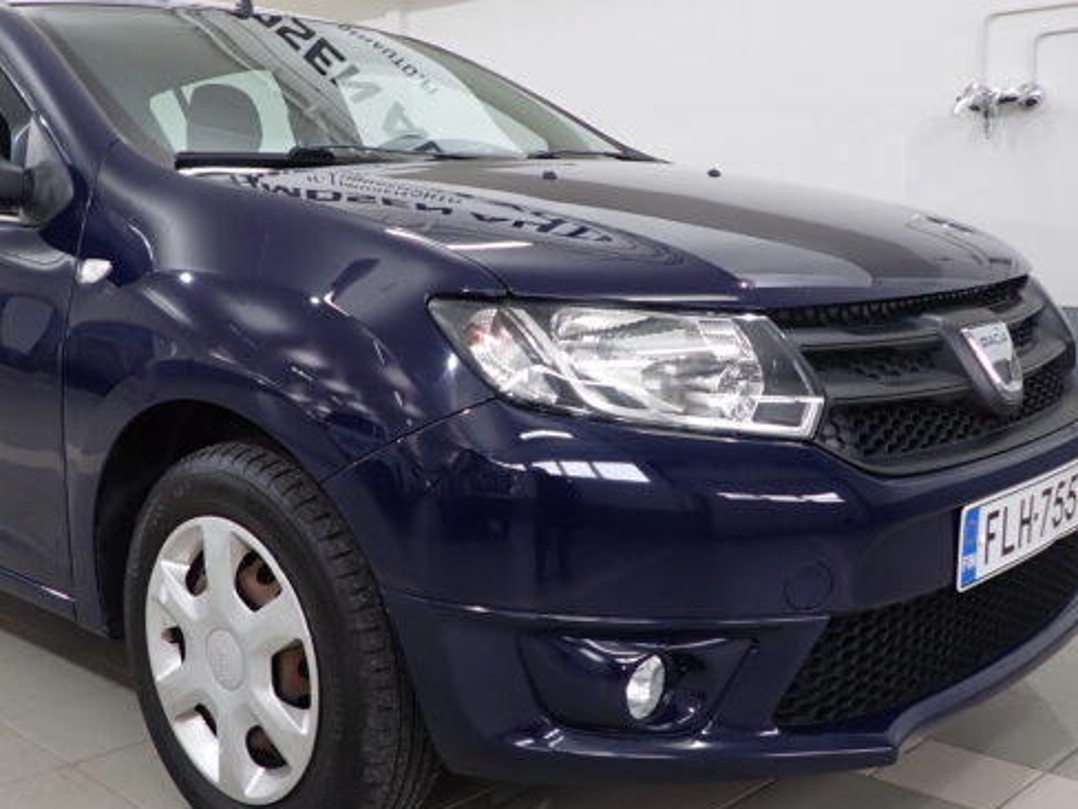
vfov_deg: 35.1
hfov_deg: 45.5
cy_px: 365
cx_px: 424
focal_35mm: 41
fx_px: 1277
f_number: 2
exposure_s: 1/60
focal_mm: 4.5
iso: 160
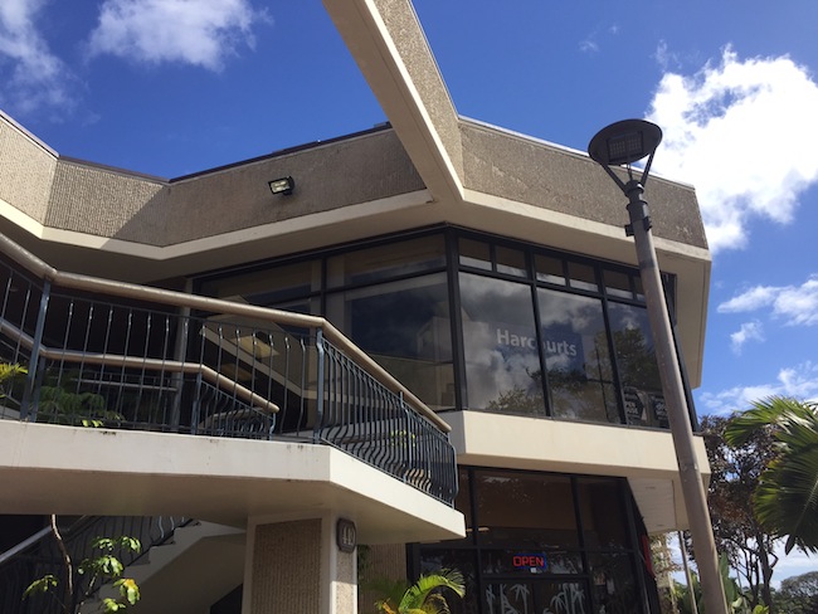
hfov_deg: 61.6
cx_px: 409
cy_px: 307
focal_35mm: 29
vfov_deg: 48.3
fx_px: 686
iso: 32
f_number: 2.2
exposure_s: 1/1721
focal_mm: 4.15
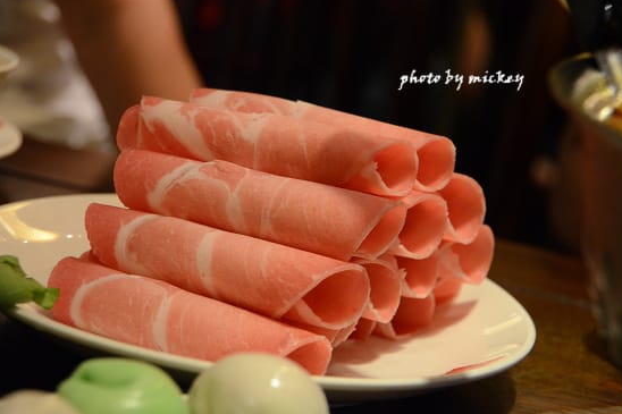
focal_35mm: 107
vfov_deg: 12.8
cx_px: 317
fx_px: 1848
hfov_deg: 19.1
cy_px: 208
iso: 2500
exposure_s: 1/15
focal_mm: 70
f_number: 5.3
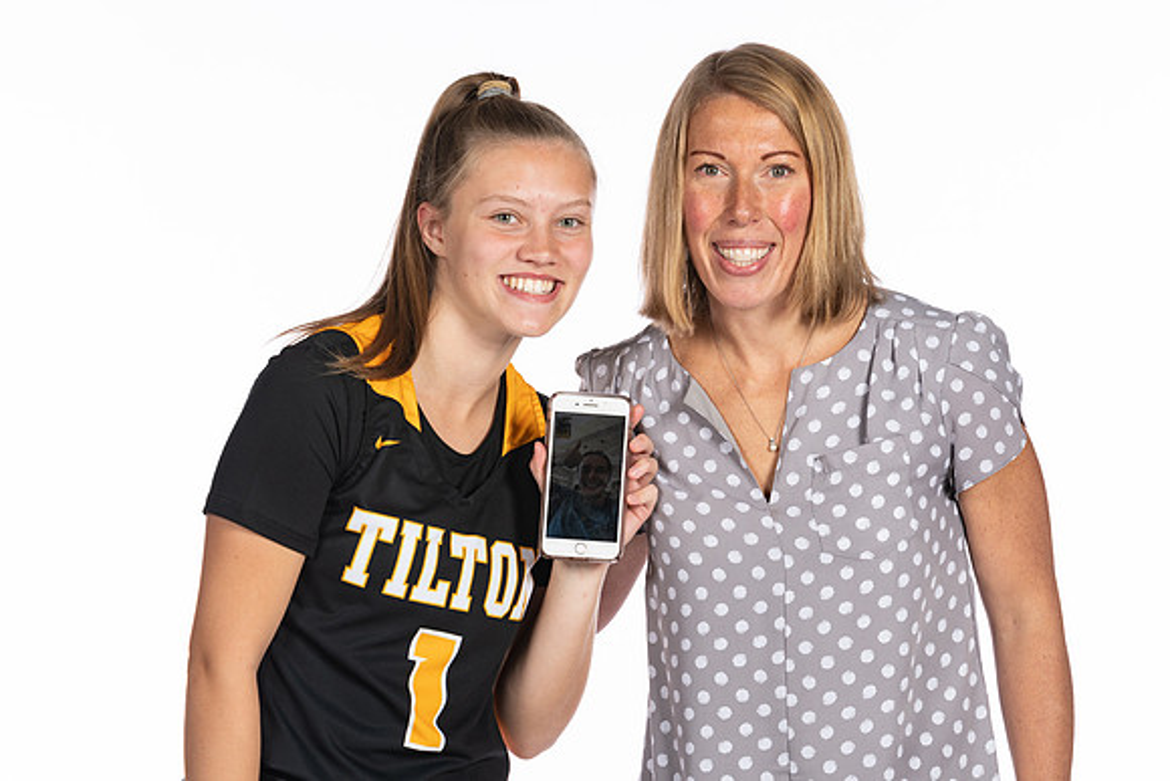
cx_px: 585
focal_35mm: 174
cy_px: 390
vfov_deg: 7.9
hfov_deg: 11.8
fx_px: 5656
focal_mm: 116
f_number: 5.6
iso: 100
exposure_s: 1/100
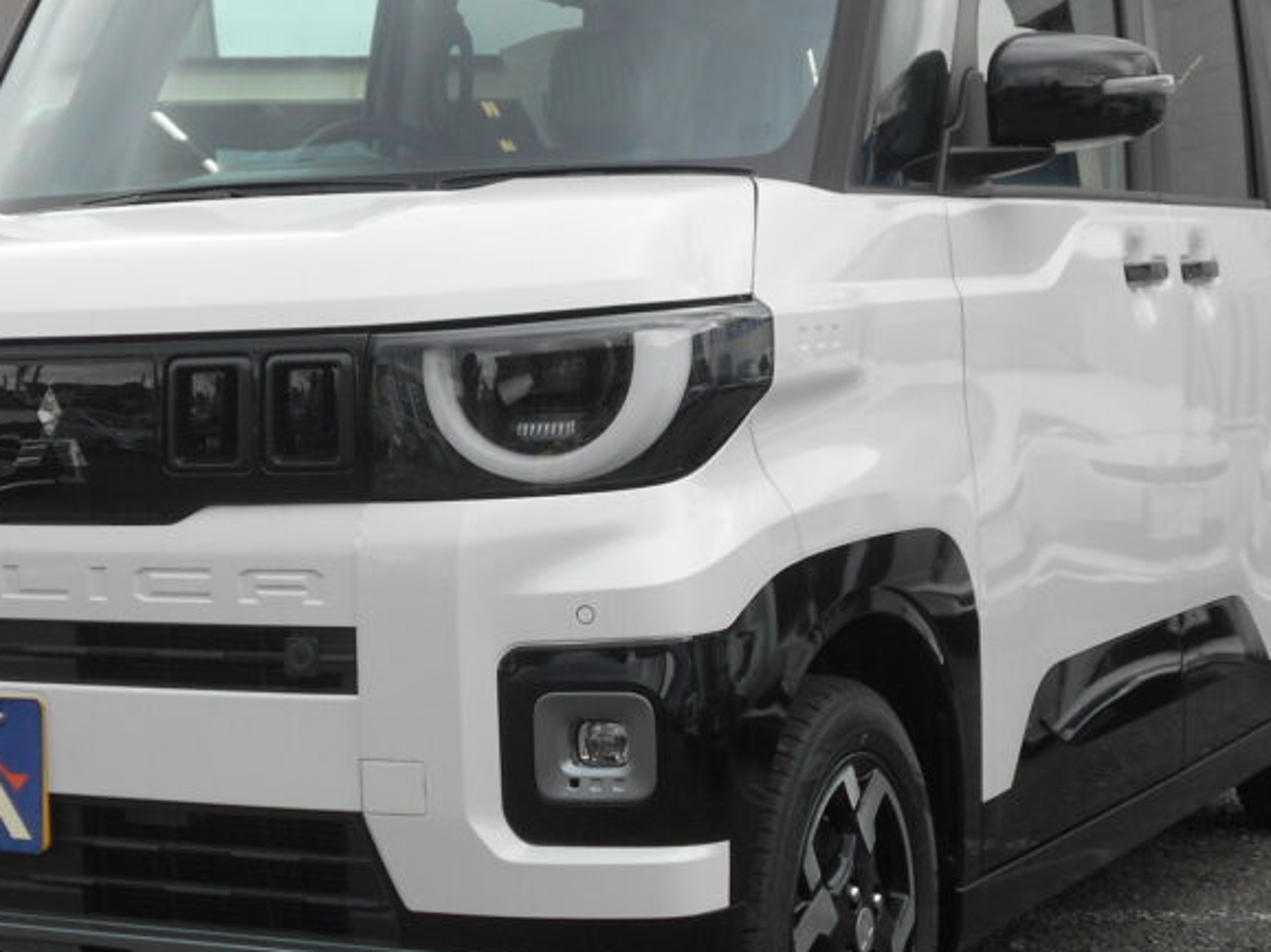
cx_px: 512
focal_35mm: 78
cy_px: 471
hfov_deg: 25.0
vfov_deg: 18.9
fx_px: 2863
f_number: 4.2
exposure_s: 1/250
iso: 140
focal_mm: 7.7
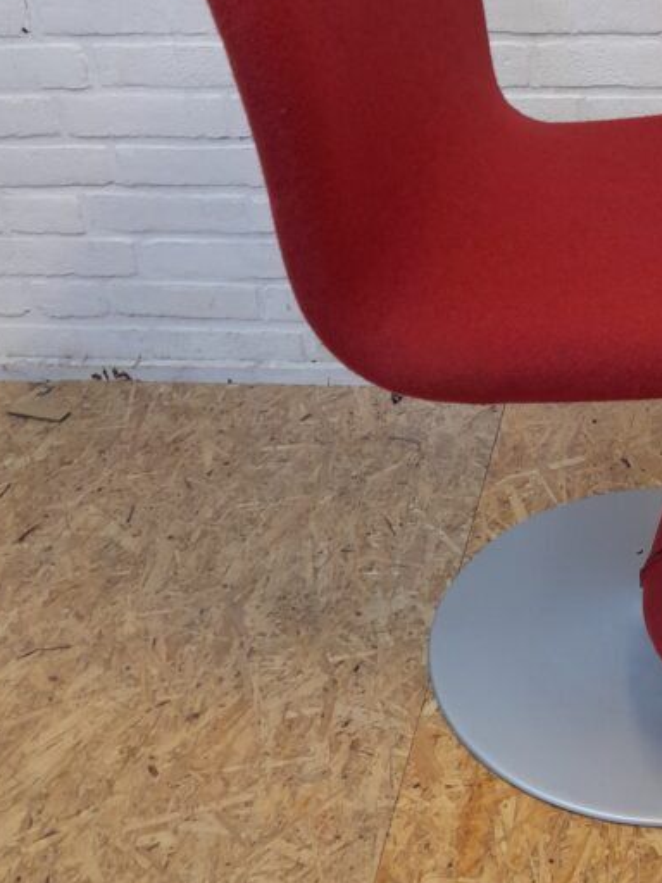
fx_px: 1275
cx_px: 584
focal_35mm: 50
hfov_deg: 28.1
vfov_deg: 38.1
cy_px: 386
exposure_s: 1/50
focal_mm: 4.6
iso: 200
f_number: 2
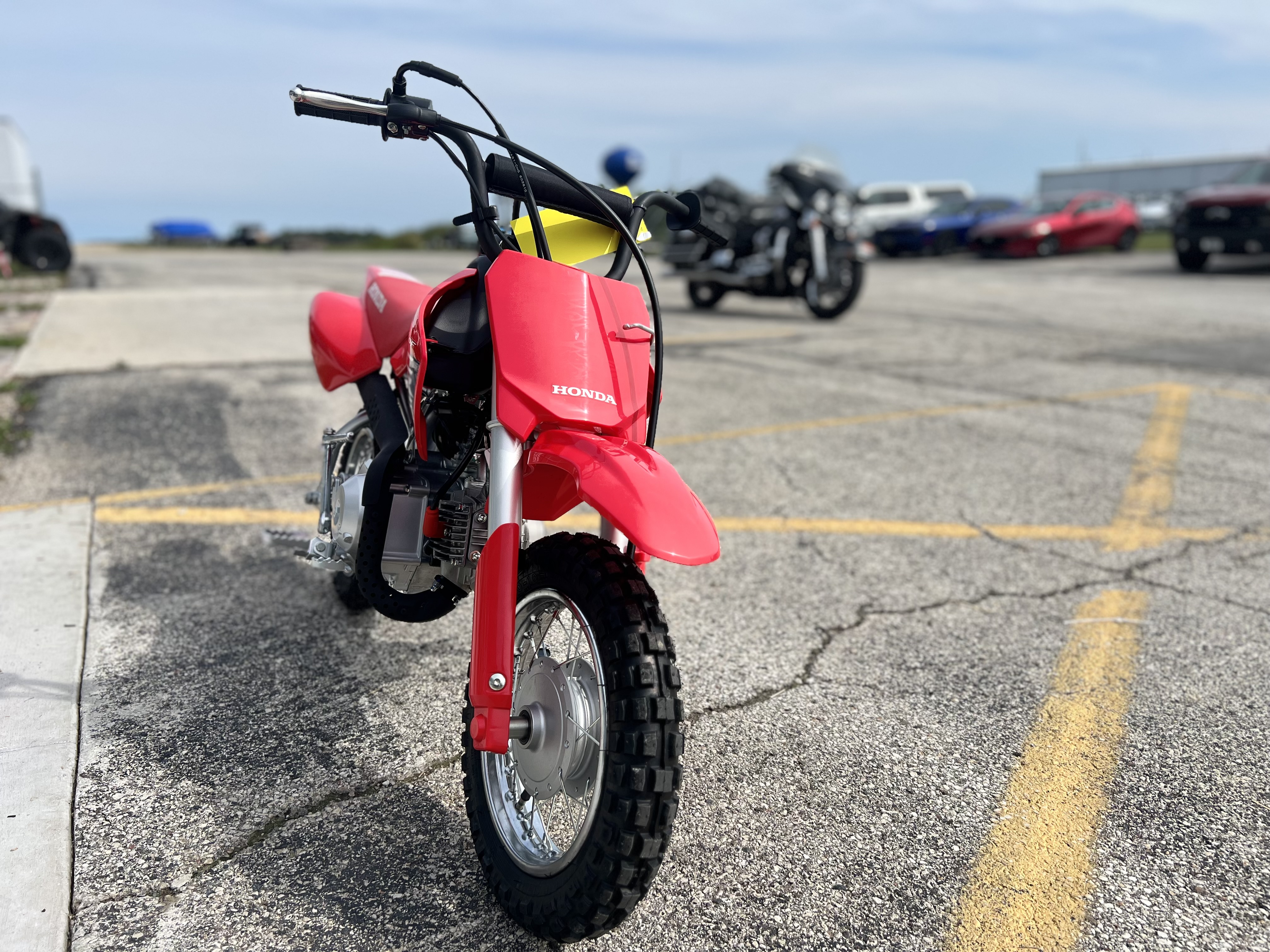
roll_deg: +2.2
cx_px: 635
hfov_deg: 67.3
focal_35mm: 26
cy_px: 476
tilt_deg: -14.6
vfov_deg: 53.1
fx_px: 954
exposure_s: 1/3704
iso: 50
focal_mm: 5.7
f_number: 1.5
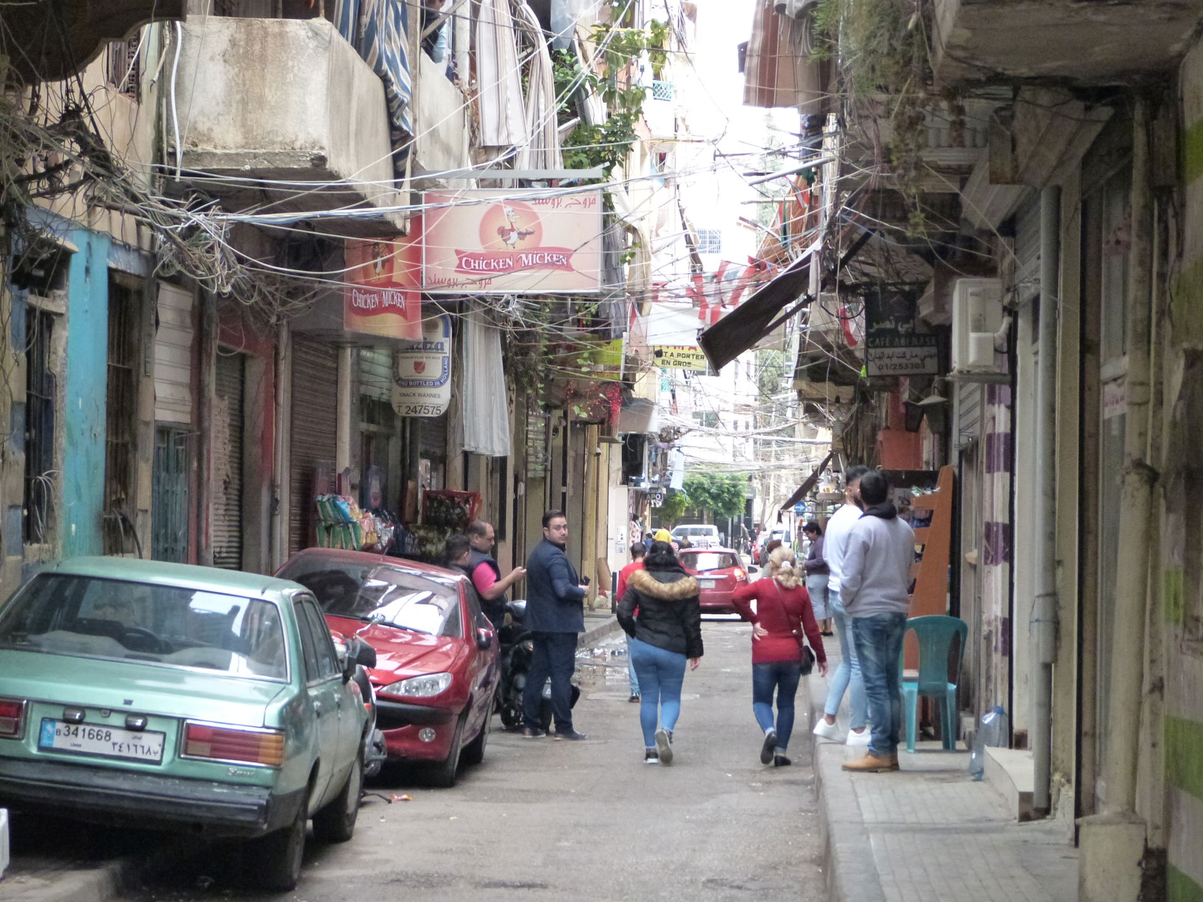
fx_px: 3580
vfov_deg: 14.4
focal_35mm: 103
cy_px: 451
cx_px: 602
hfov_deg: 19.1
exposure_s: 1/100
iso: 800
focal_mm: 18.6
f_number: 3.5
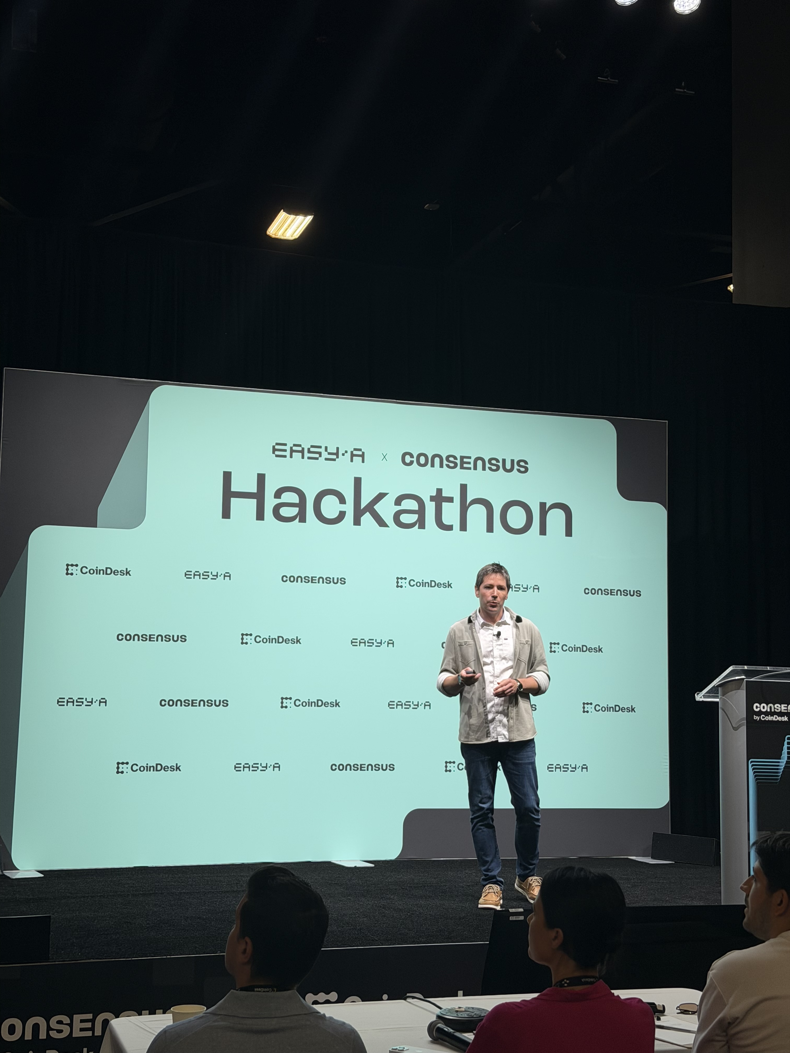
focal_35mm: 48
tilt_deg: +6.0
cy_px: 526
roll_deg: -1.0
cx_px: 395
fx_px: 1461
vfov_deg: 39.7
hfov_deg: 30.3
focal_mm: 6.76
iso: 64
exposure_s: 1/120
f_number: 1.78
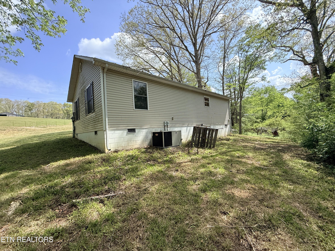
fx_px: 135
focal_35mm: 14
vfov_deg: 85.7
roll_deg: +3.7
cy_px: 126
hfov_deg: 102.1
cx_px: 168
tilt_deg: +1.5
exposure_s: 1/888
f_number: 2.2
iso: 64
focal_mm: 2.22
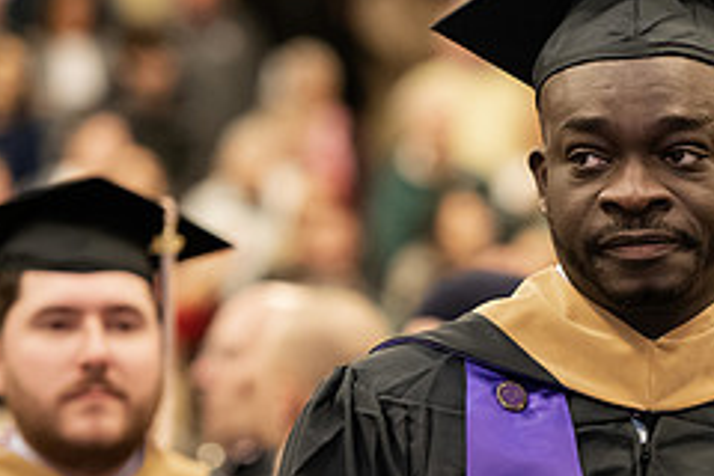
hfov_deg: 6.1
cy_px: 305
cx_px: 768
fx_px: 6703
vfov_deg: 4.1
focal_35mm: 338
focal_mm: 140
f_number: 3.2
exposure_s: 1/200
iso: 2500
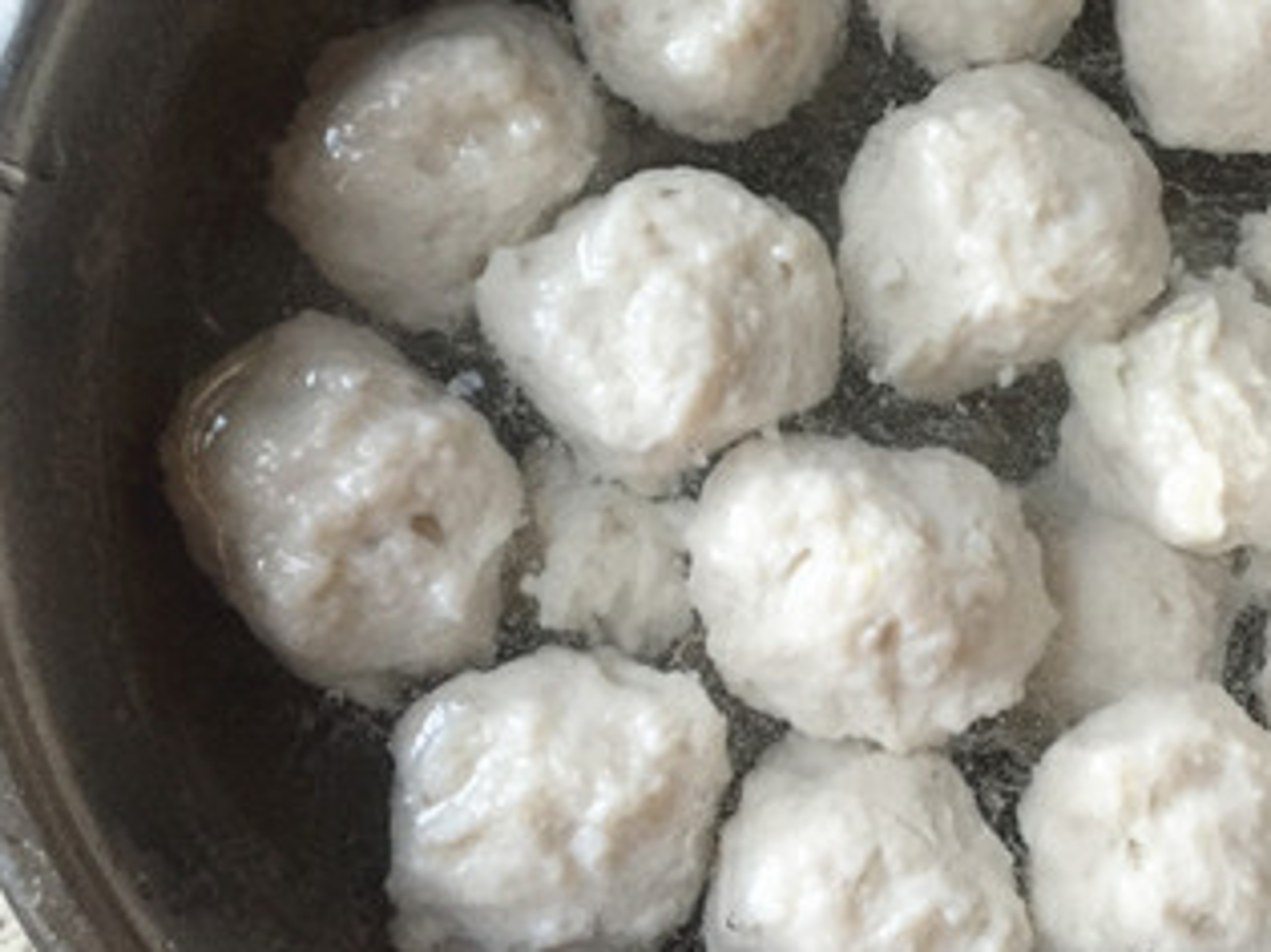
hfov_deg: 40.2
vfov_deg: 31.4
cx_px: 936
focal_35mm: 46
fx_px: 1688
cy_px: 369
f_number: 2.2
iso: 250
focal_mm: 4.15
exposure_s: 1/30
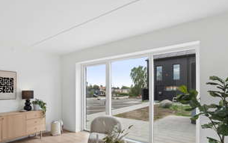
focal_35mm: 22
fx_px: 137
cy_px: 91
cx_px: 95
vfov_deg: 54.3
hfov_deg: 78.8
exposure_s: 1/125
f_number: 8
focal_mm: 10.5
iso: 200
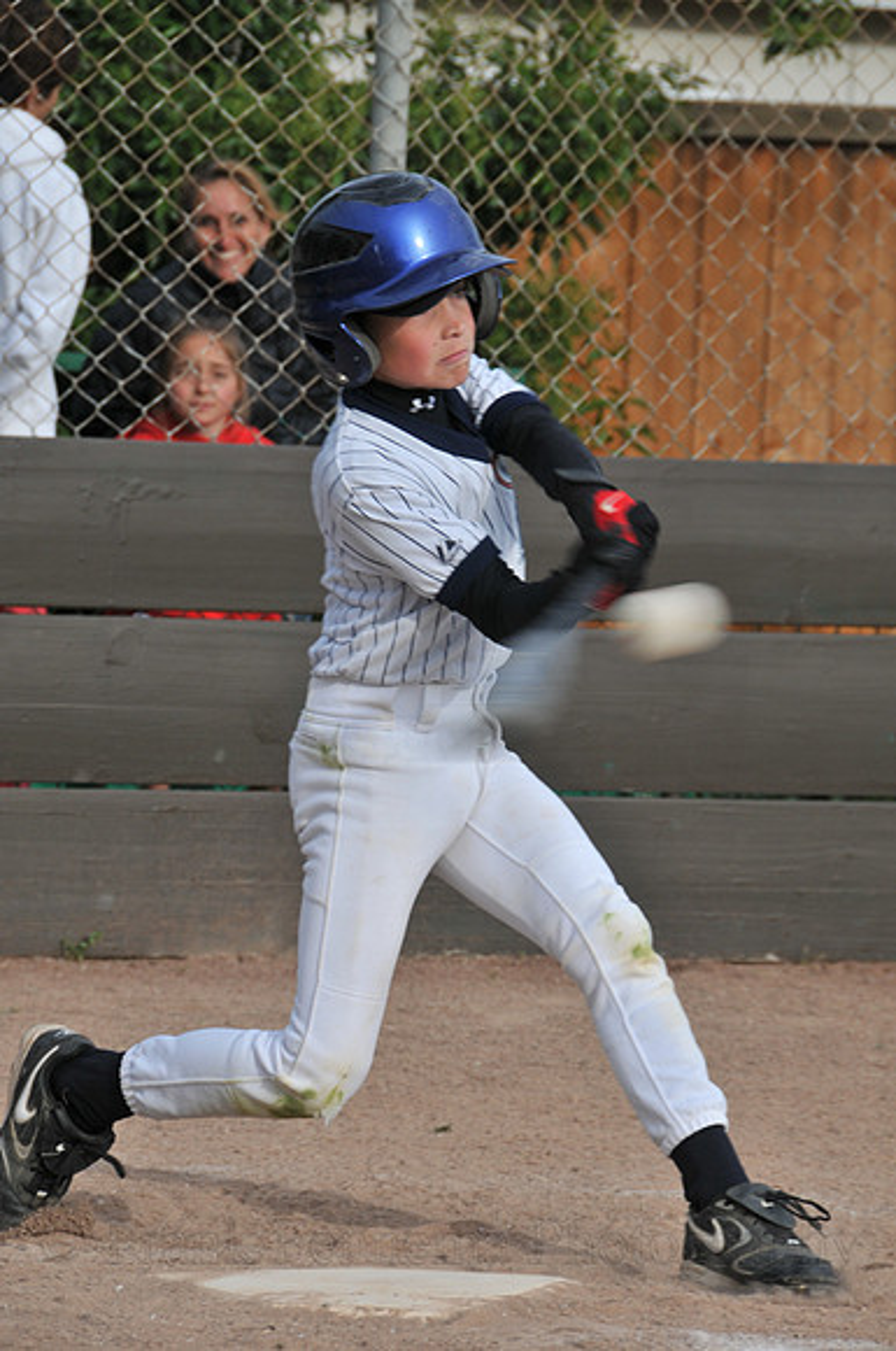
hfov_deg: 5.4
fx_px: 9548
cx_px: 448
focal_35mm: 255
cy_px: 676
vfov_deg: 8.1
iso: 200
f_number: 11
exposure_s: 1/250
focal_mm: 170
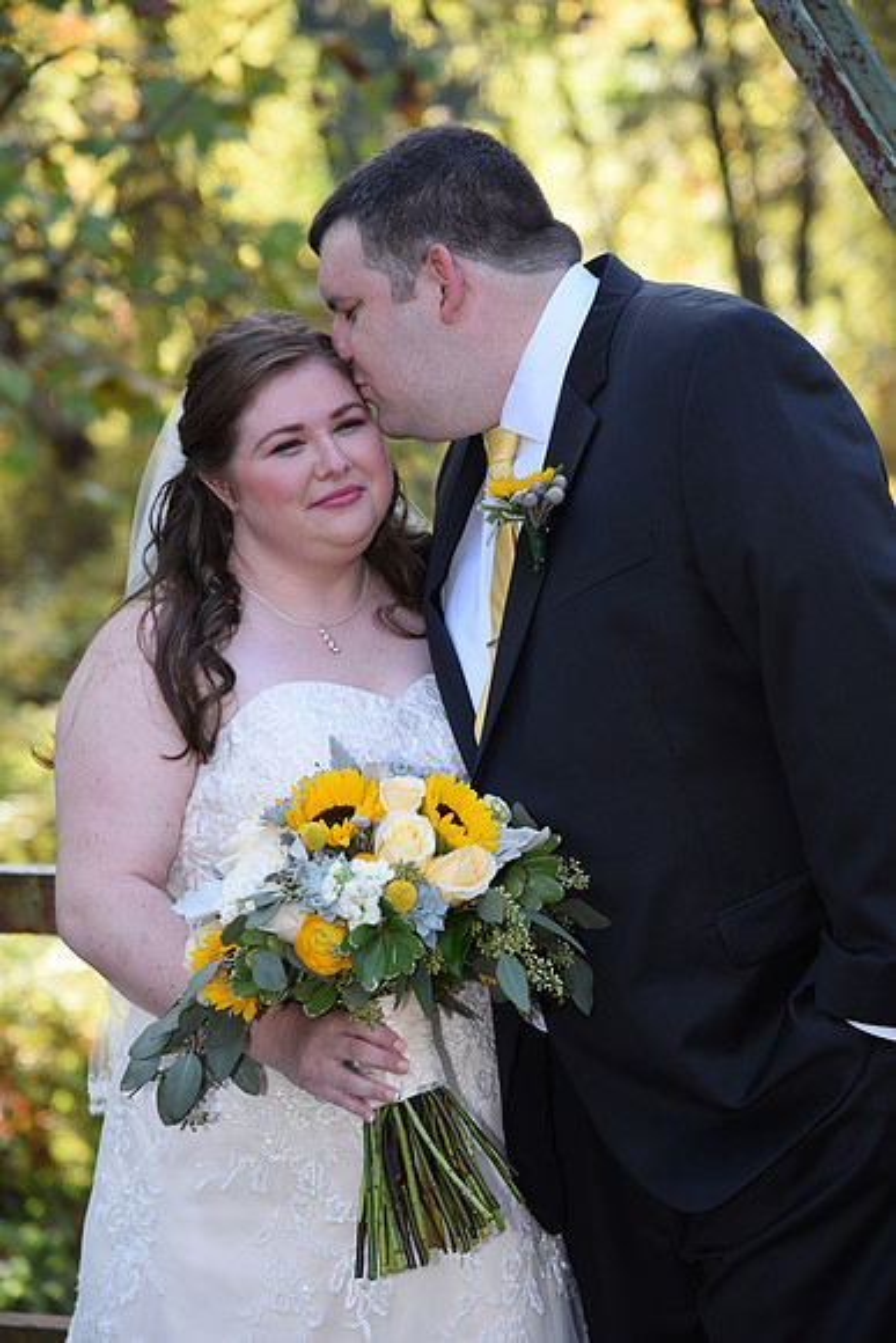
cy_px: 672
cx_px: 448
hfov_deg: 11.4
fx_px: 4477
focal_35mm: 120
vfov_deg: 17.1
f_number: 4.5
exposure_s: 1/200
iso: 400
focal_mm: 120
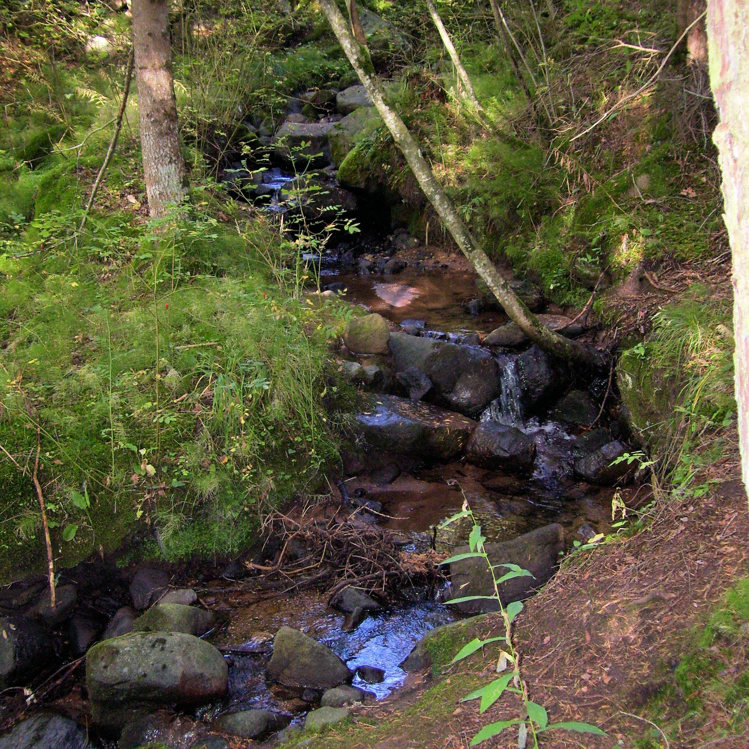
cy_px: 384
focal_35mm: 43
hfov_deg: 39.2
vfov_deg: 39.2
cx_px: 369
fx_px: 1053
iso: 200
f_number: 2.7
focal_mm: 6
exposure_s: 1/60
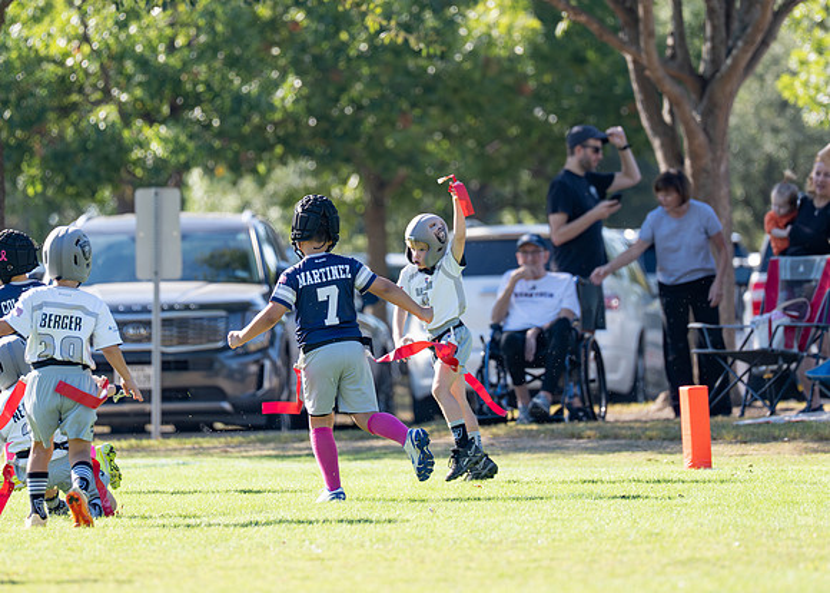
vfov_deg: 3.8
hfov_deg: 5.3
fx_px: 8948
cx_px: 426
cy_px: 221
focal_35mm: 380
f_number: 2.8
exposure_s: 1/2000
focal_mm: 200
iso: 250
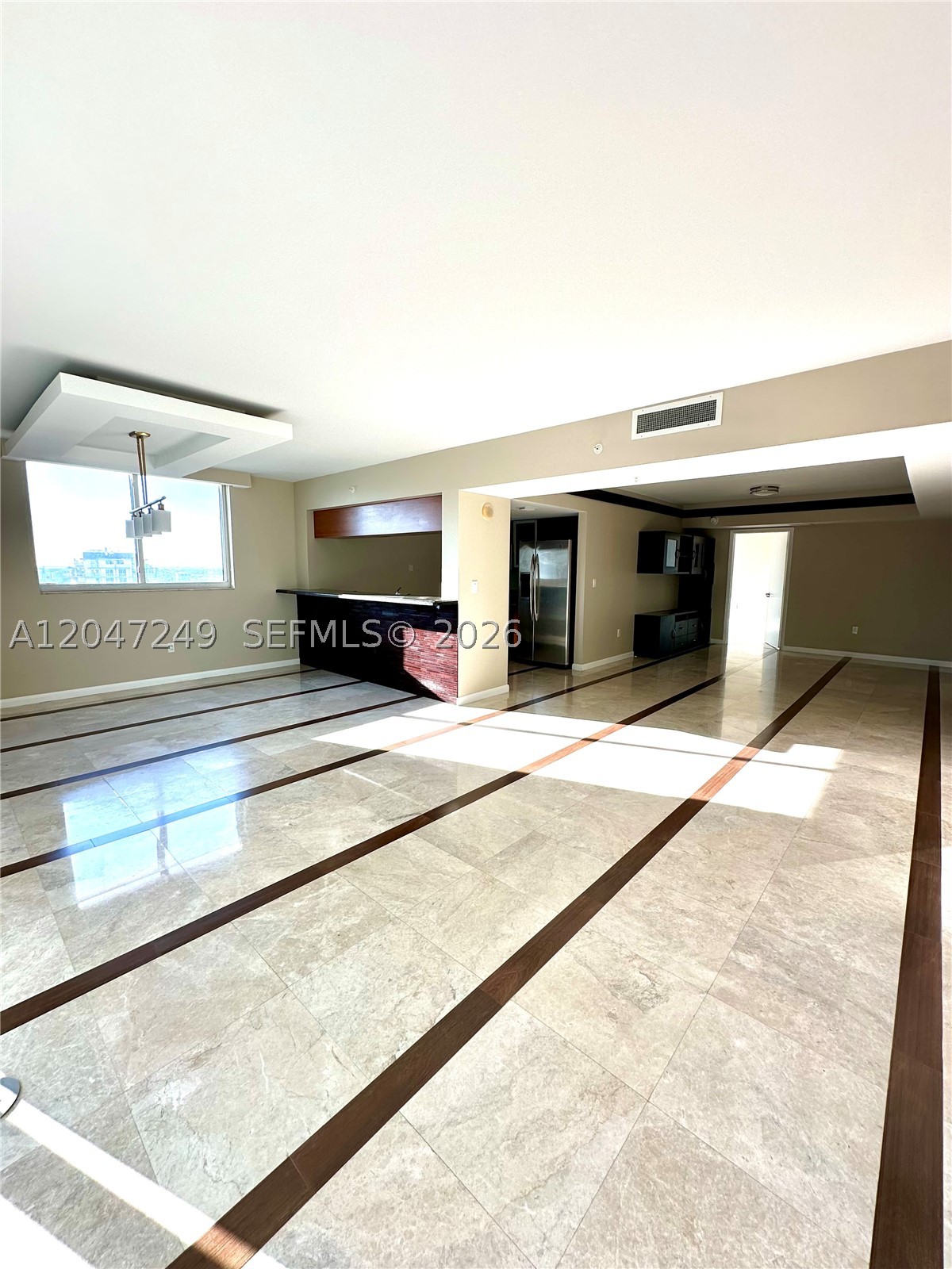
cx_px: 476
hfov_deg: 85.7
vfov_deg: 102.1
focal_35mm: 14
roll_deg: -0.8
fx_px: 513
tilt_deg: -7.3
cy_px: 634
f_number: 2.2
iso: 40
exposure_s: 1/229
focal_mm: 2.22
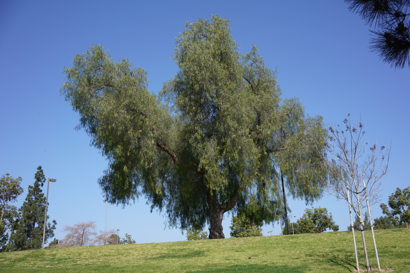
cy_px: 136
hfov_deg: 54.4
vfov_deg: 37.9
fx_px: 399
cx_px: 205
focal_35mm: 35
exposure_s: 1/80
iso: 100
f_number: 13
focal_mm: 35
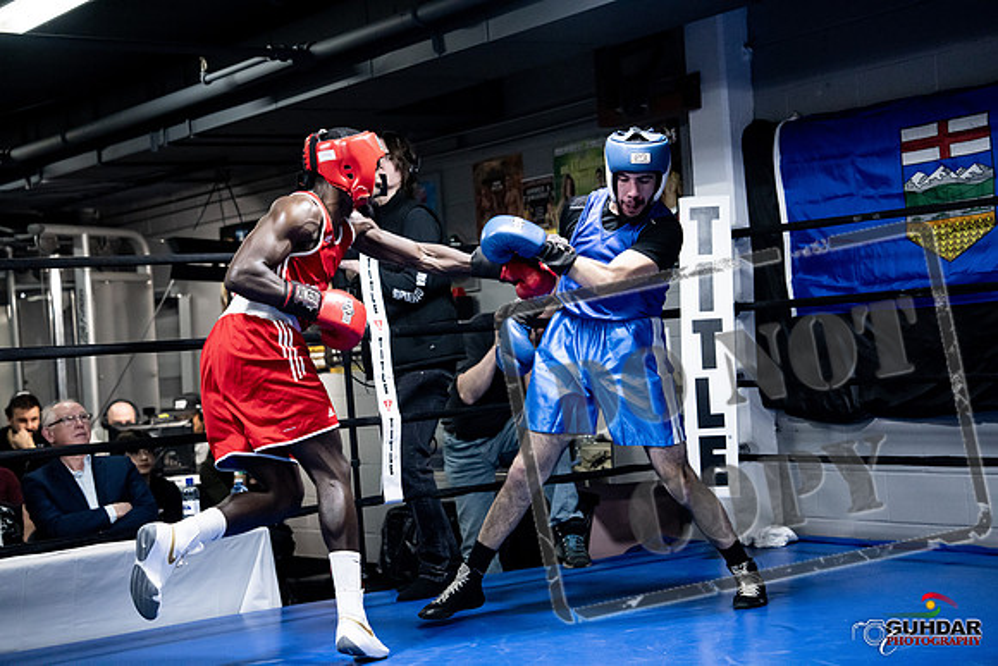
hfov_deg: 28.8
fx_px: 1941
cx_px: 499
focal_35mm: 70
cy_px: 333
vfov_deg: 19.5
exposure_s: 1/1000
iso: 8000
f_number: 2.8
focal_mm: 70
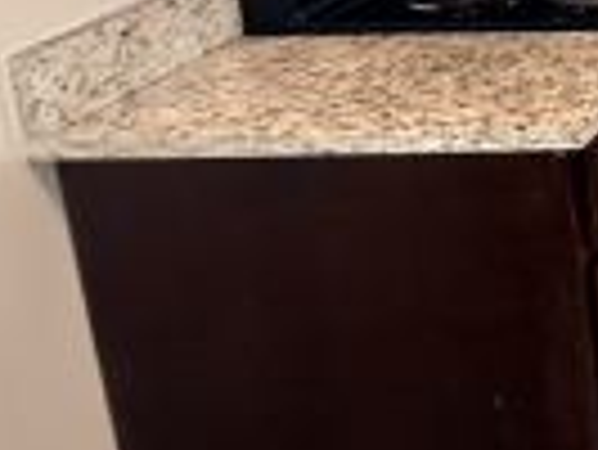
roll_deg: +0.6
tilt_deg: -11.4
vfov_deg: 19.3
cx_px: 1203
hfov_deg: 18.3
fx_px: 1210
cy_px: -153
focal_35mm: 70
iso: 250
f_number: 2.2
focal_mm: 2.22
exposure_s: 1/60
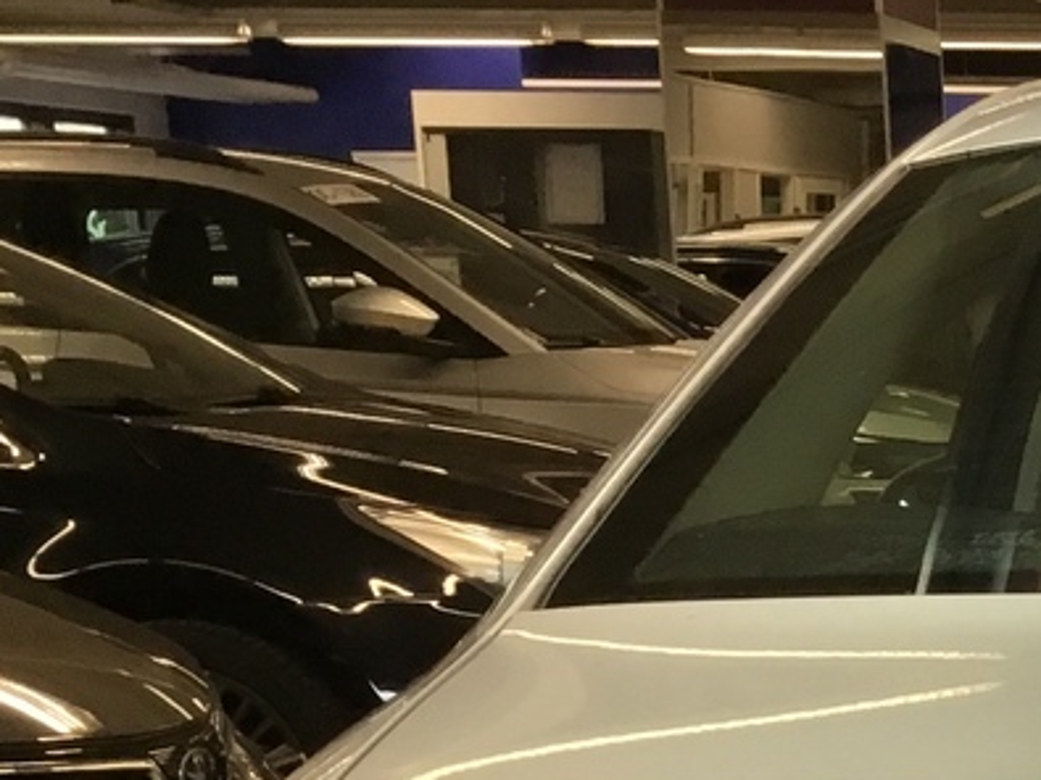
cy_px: 1344
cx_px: 1687
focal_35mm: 113
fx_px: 3397
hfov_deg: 15.6
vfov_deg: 12.2
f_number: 2.4
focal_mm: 3.3
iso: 32
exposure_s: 1/33
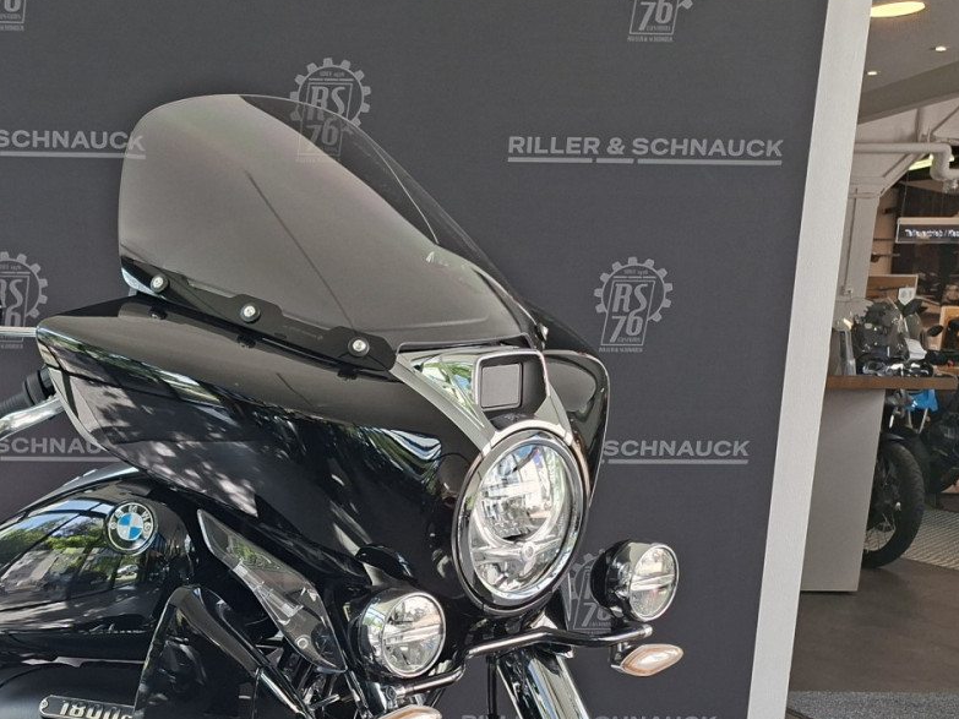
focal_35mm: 47
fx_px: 1302
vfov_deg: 29.7
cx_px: 29
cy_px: 639
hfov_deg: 36.8
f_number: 1.8
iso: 40
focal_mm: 5.54
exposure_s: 1/172
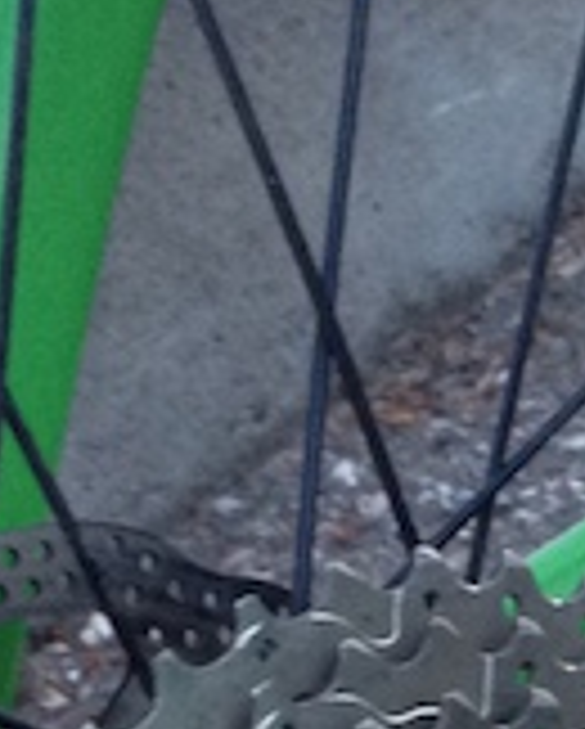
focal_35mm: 216
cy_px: 900
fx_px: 4666
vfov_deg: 8.8
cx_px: 1210
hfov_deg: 6.9
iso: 125
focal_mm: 4.28
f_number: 2.4
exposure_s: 1/20
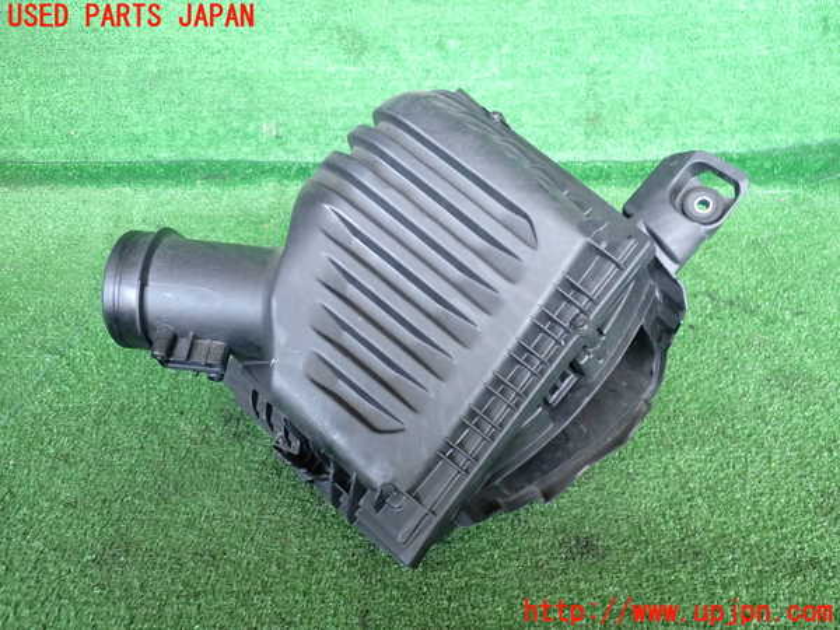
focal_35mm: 30
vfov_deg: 46.8
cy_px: 315
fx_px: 728
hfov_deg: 60.0
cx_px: 420
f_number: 2.3
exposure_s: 1/30
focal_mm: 5.4
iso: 400
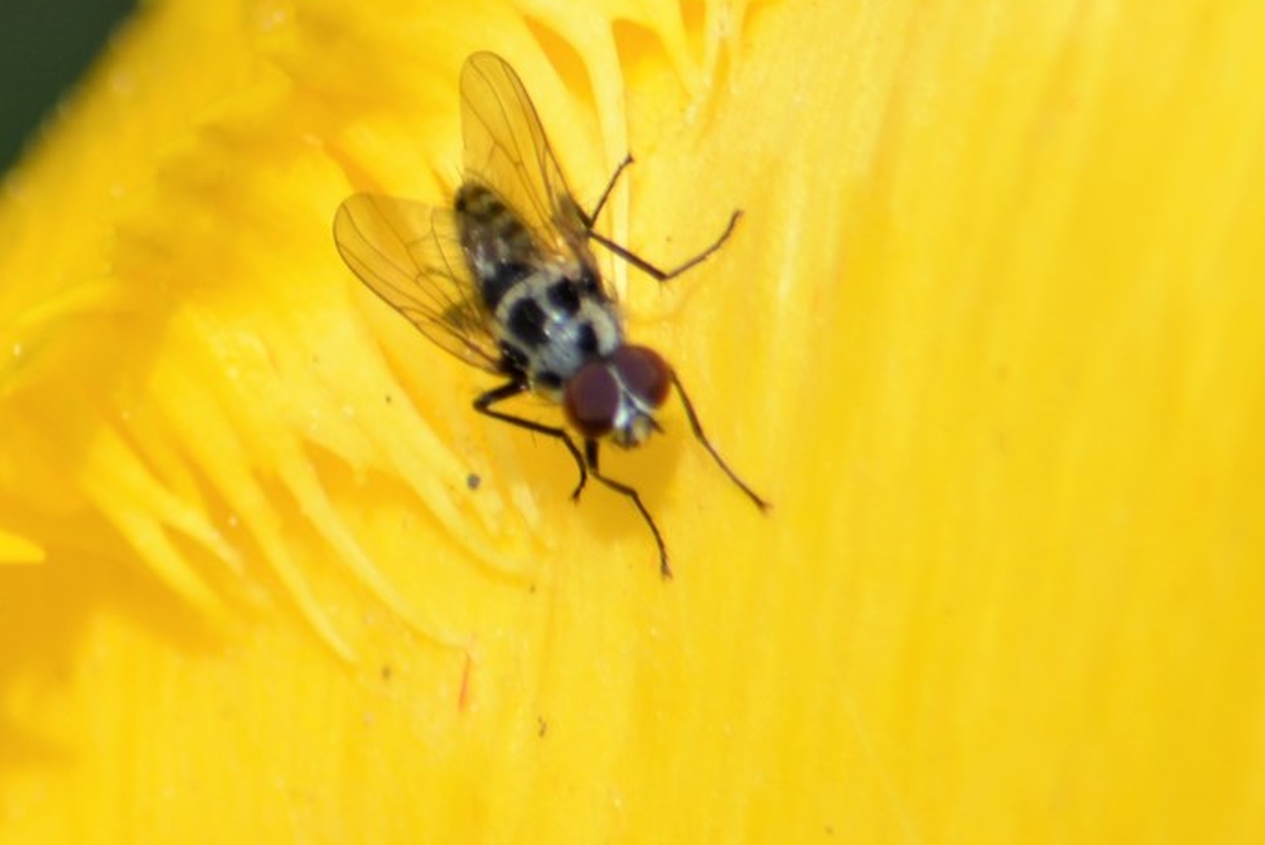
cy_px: 300
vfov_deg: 2.2
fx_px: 22080
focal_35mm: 628
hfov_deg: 3.3
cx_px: 585
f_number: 8
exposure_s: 1/125
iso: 100
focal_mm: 300
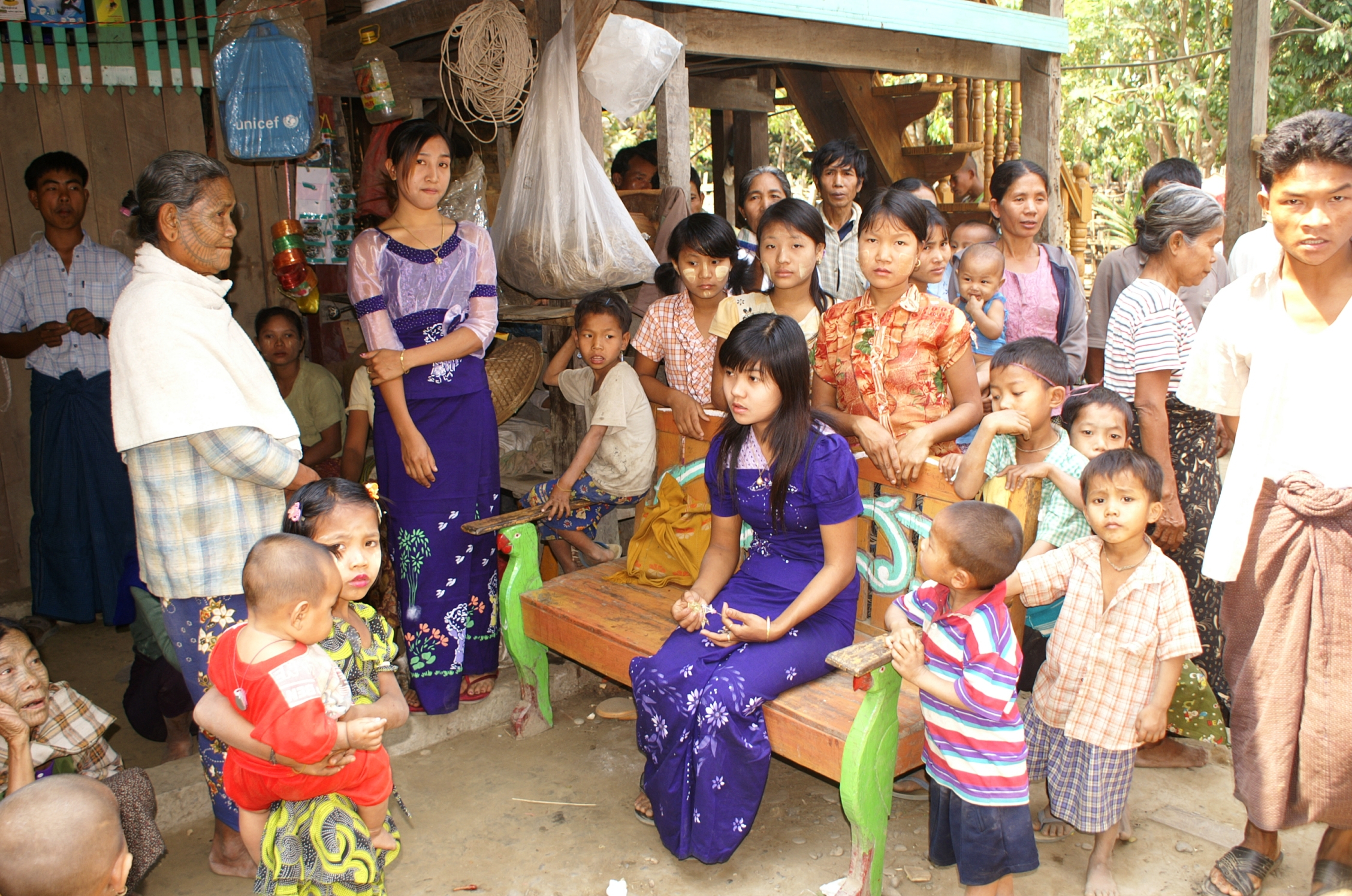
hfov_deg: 62.0
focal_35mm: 30
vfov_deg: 43.5
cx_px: 676
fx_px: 1125
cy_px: 448
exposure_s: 1/80
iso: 100
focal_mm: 20
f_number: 4
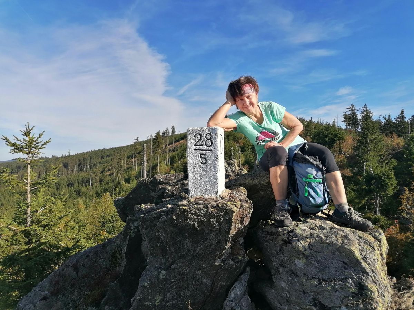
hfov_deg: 65.3
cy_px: 155
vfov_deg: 51.4
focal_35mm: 27
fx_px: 323
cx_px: 207
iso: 50
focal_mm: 4.75
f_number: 1.8
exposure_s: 1/1623
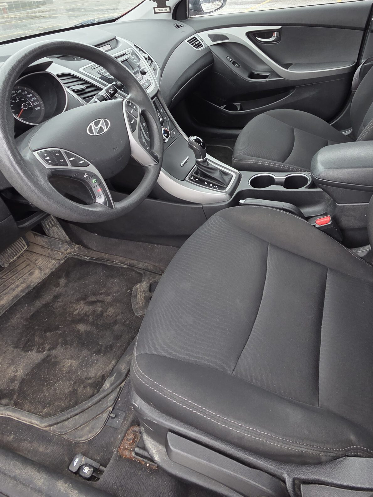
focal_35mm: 21
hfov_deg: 62.0
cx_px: 246
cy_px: 116
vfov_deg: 72.7
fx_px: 302
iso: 64
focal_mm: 2.2
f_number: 2.2
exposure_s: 1/120
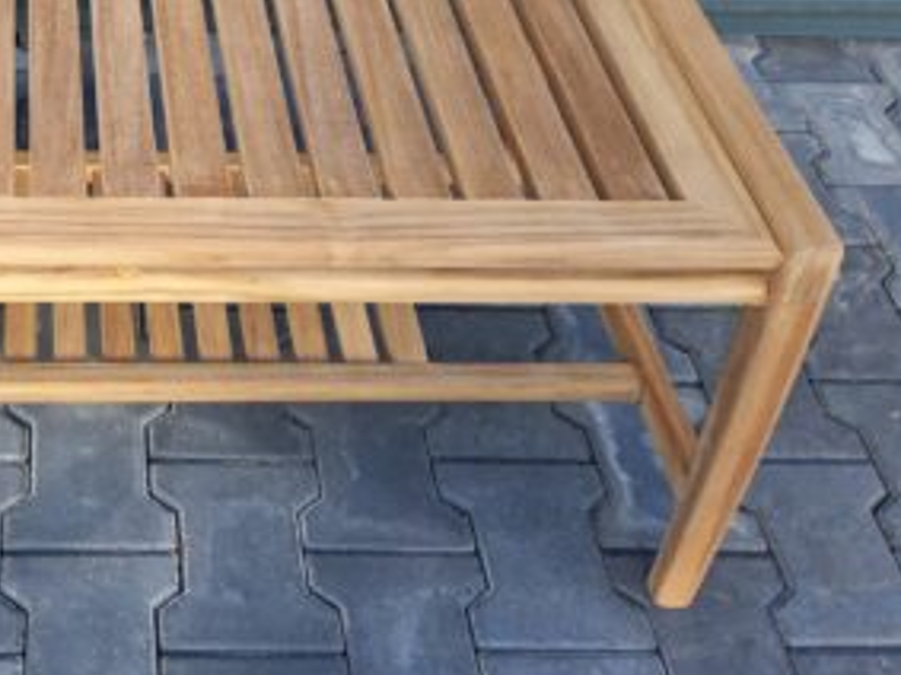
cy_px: 153
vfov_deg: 27.1
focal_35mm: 53
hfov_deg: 34.4
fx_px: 1379
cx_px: 105
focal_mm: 4.6
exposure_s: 1/113
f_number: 2
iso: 25
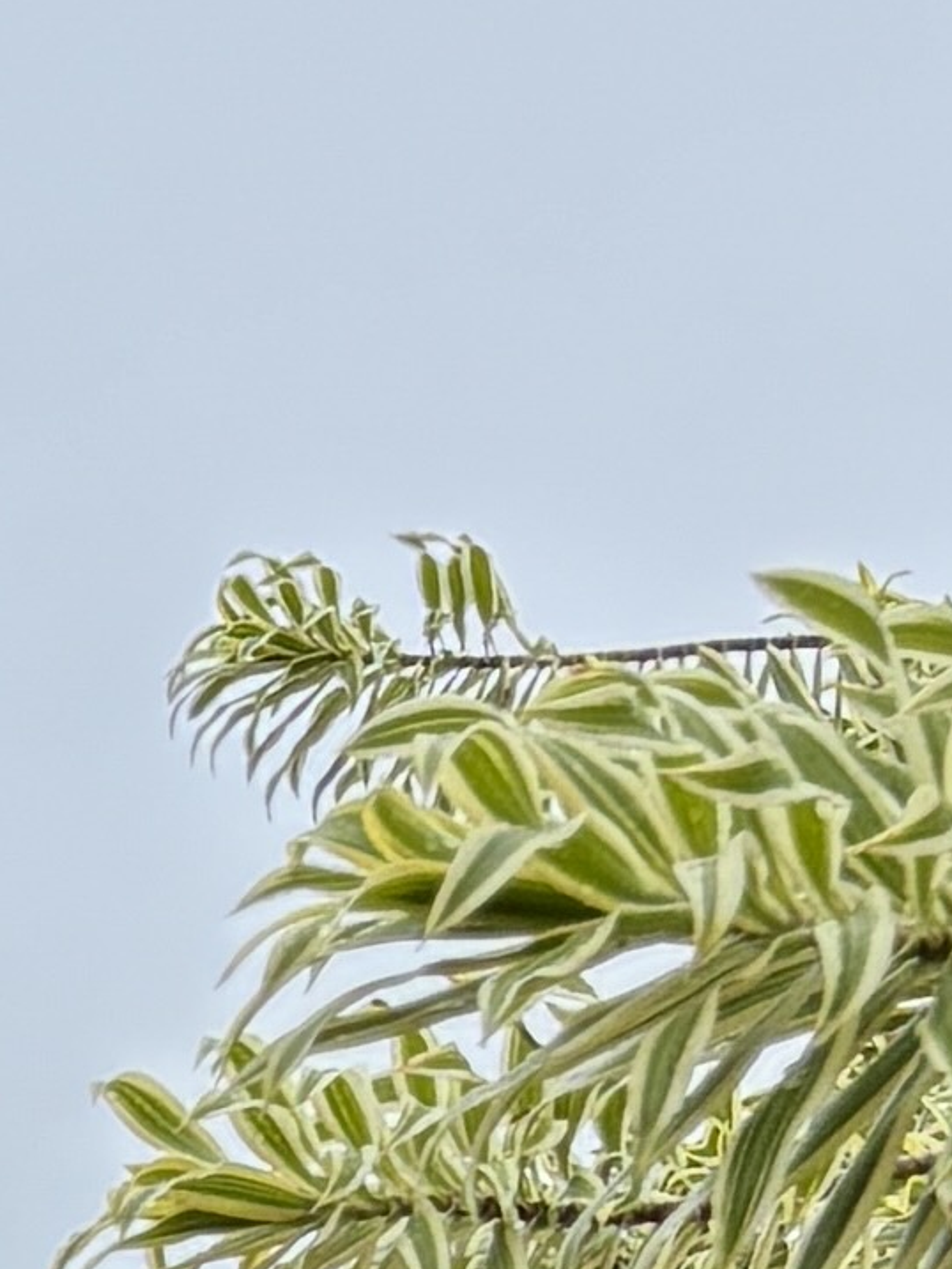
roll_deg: -0.2
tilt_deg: -1.1
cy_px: 3090
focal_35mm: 207
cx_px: -1718
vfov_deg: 8.7
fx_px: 7588
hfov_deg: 6.6
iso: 50
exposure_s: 1/5618
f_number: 1.6
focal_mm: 5.96
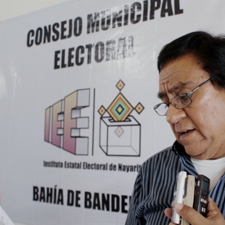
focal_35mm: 39
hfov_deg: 41.8
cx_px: 164
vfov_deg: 42.8
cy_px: 111
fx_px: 287
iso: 400
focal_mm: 20
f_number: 4
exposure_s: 1/20
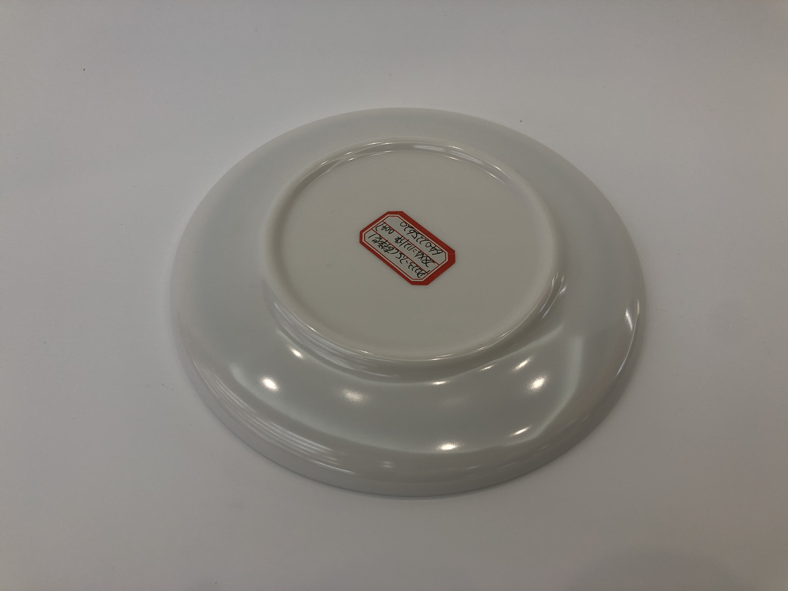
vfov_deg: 49.7
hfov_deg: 63.4
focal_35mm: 28
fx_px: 637
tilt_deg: -53.8
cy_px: 296
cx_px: 394
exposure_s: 1/100
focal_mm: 4
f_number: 1.8
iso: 32
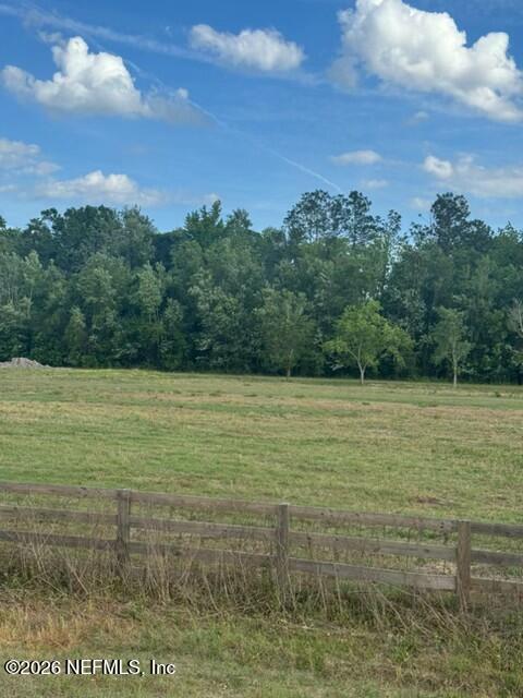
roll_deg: -2.0
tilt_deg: -3.7
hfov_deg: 30.3
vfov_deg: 39.7
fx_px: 967
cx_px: 262
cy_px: 349
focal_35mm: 48
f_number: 1.78
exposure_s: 1/3096
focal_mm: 6.76
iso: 64
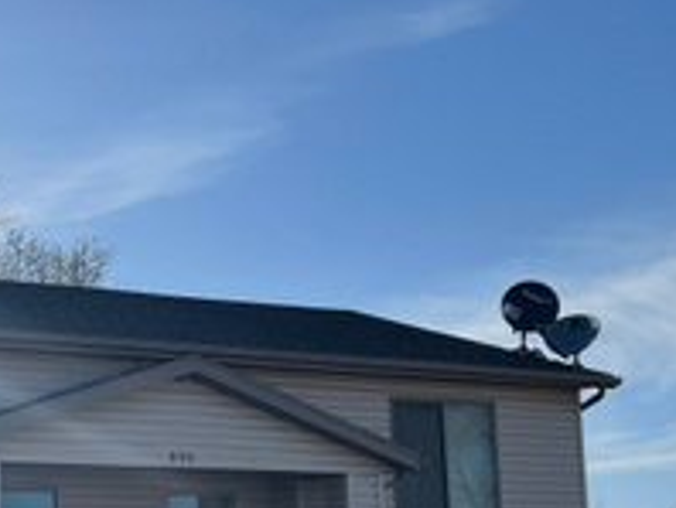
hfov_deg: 22.8
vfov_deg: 17.5
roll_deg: +3.5
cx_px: 92
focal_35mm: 84
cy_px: 365
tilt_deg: +6.1
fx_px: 1642
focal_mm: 4.2
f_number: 1.6
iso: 32
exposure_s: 1/7299
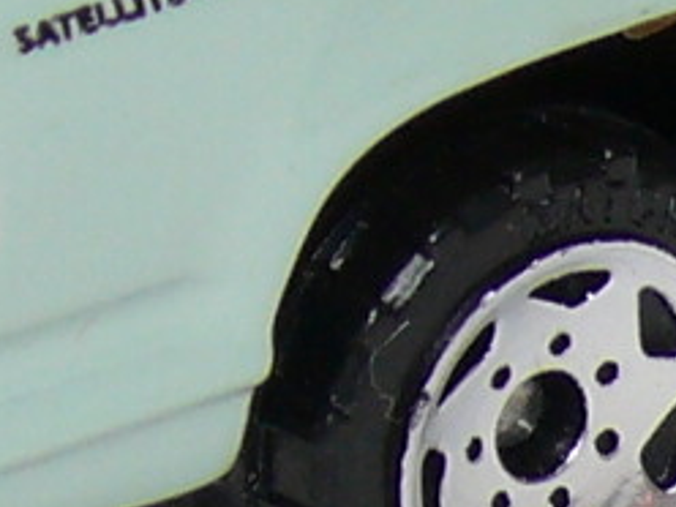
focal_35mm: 709
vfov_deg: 2.1
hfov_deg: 2.8
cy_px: -532
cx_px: 894
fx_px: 13846
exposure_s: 1/30
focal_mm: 14
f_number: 4
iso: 100
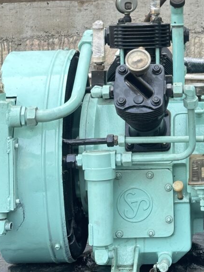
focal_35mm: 129
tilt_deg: +0.3
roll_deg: +0.4
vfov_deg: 15.0
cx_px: 230
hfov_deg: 11.3
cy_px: -1
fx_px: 1014
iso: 64
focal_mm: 6.86
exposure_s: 1/334
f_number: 1.78
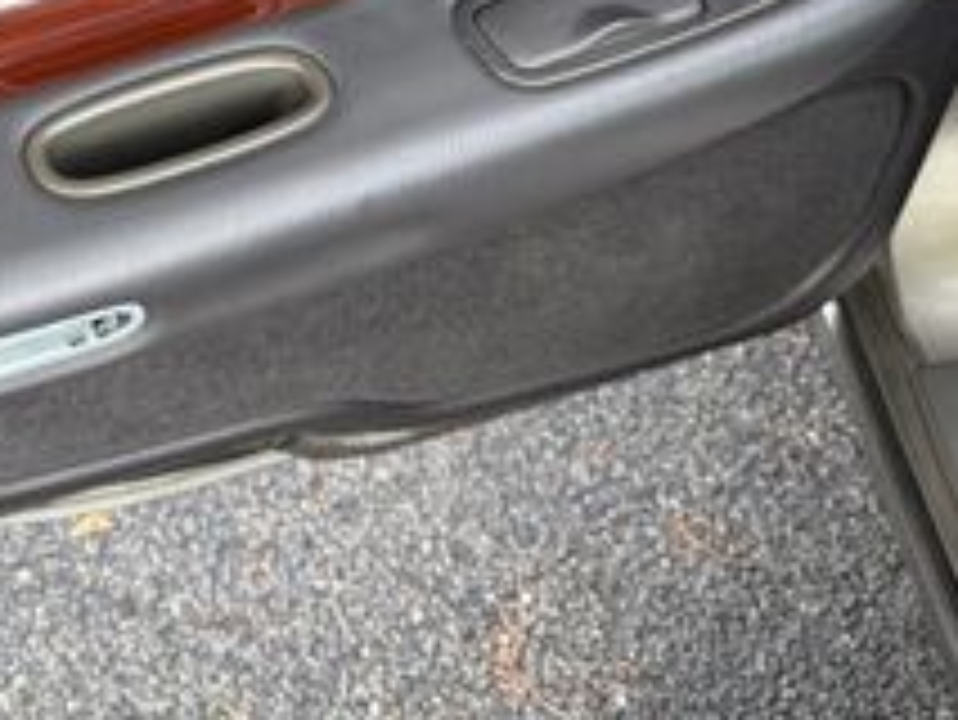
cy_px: -207
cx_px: 40
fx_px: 1994
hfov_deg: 25.9
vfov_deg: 19.0
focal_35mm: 72
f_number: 1.78
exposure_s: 1/121
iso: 80
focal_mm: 6.76
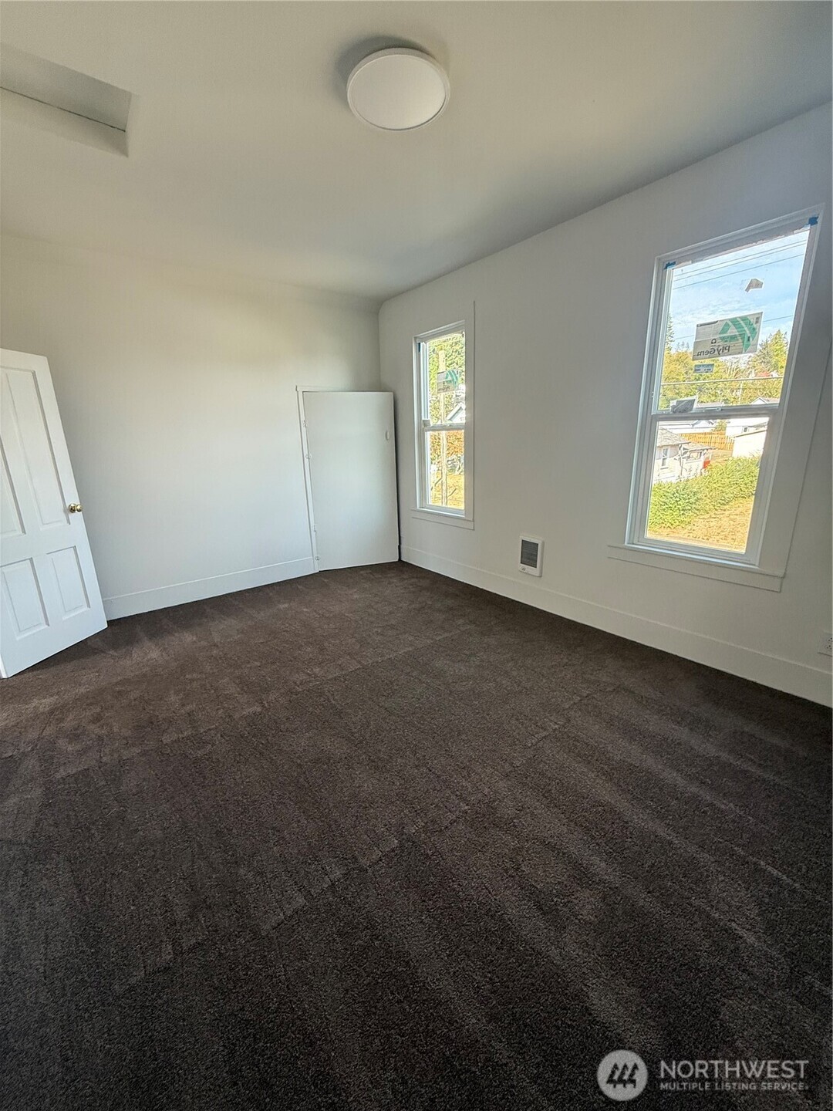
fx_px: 449
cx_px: 416
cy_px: 556
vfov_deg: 102.1
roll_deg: +1.3
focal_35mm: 14
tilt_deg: -14.5
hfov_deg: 85.7
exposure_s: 1/99
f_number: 2.2
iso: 160
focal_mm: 2.22
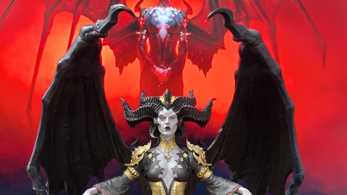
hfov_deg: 58.0
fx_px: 313
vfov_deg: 30.2
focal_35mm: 34
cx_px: 175
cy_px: 226
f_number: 1.8
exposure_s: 1/25
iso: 500
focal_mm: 5.54
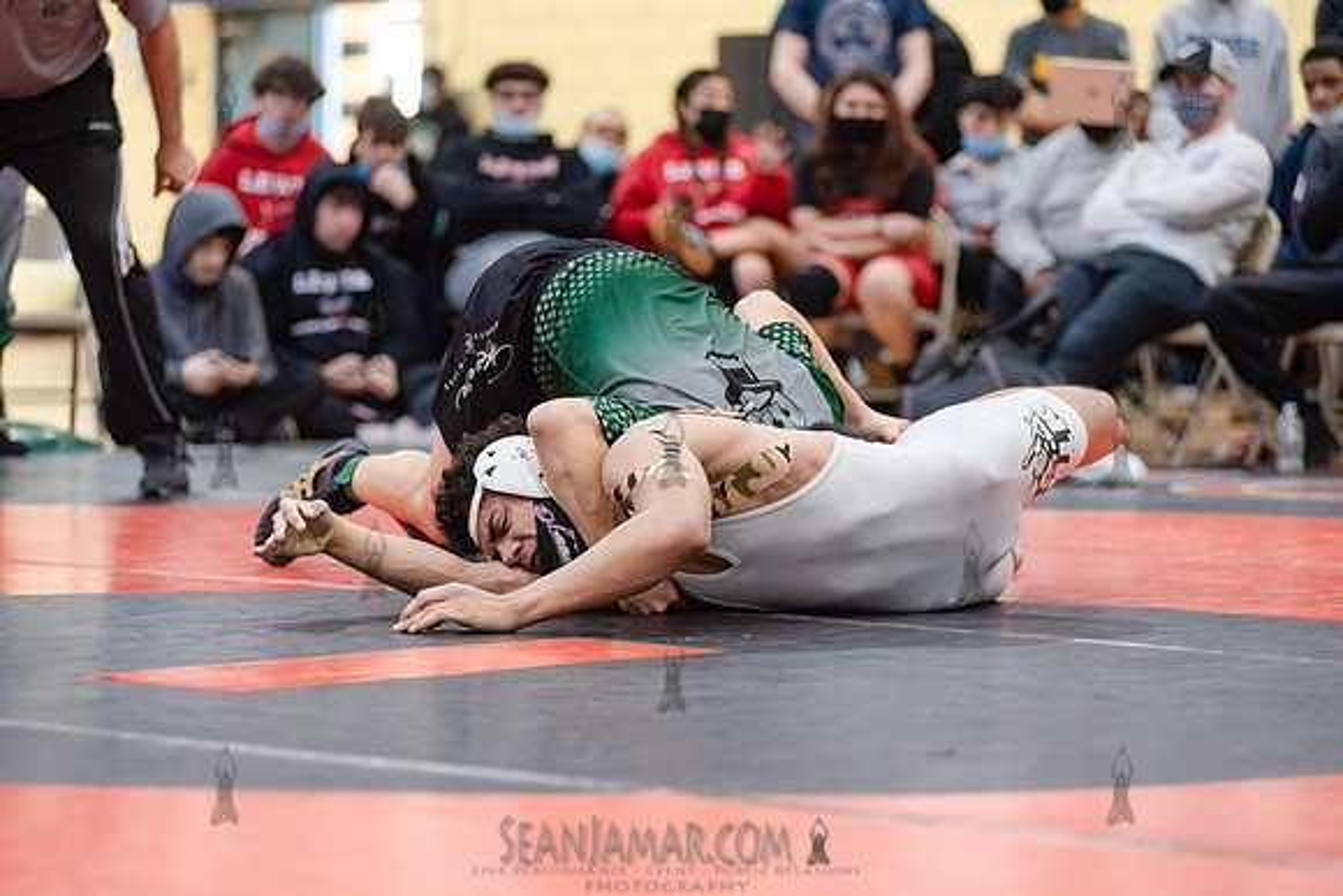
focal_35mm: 125
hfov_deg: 16.4
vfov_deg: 11.0
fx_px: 4664
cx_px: 672
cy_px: 448
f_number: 3.5
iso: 4000
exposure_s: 1/400
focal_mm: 125
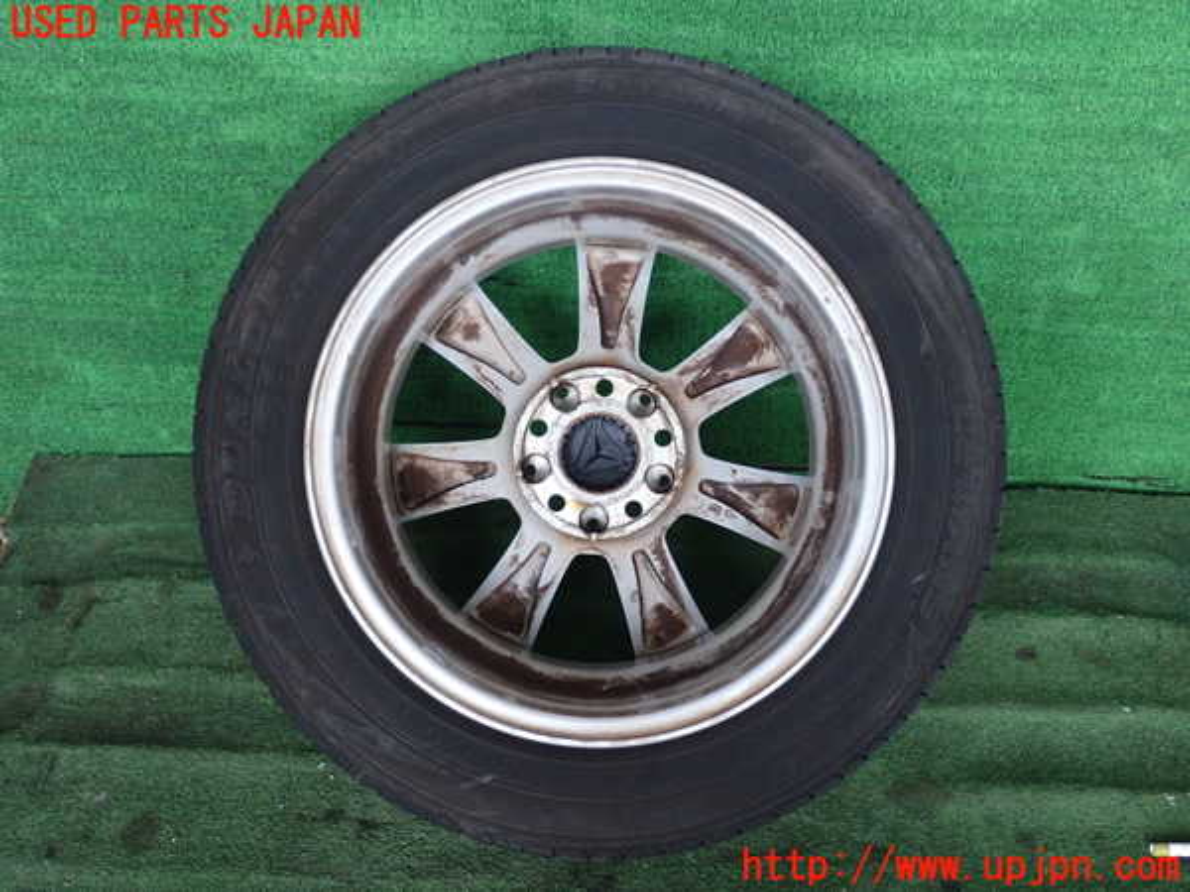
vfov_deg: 37.7
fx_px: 1306
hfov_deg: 49.0
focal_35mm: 38
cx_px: 595
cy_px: 446
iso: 640
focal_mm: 6.83
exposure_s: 1/125
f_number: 2.7
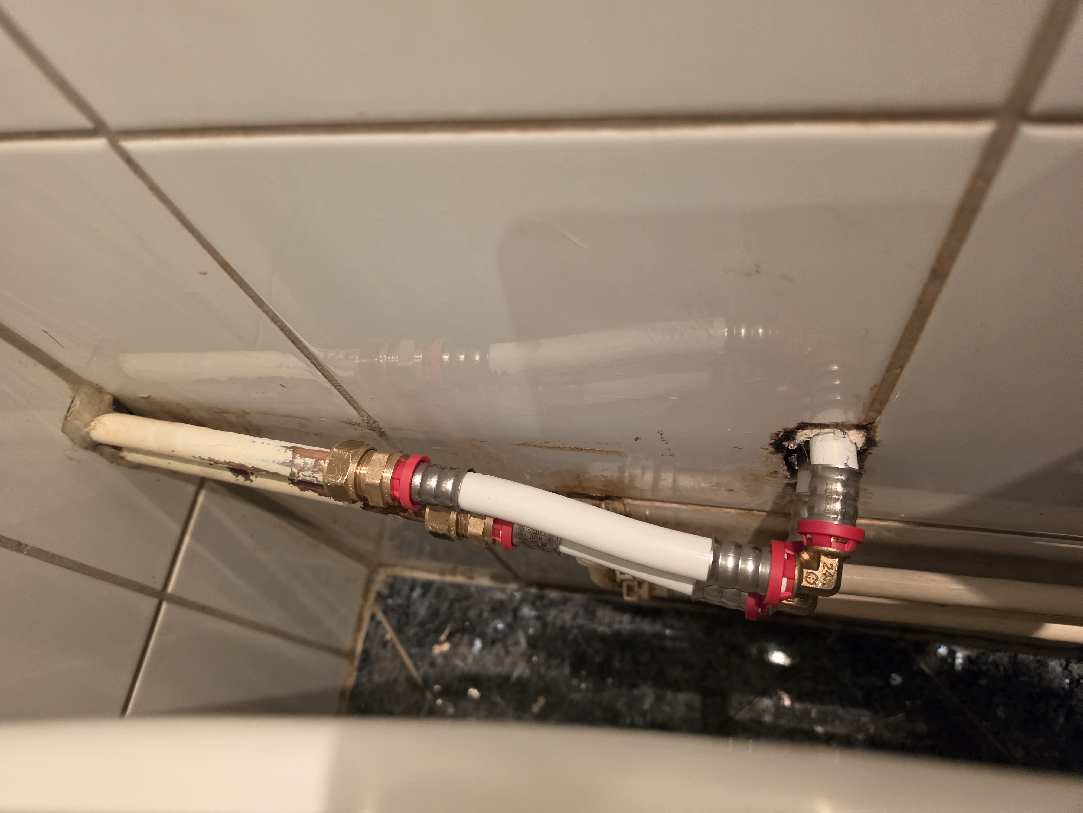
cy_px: 406
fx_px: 720
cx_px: 542
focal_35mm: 23
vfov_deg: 58.9
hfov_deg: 73.9
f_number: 1.4
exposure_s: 1/120
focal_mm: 6.5
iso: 640
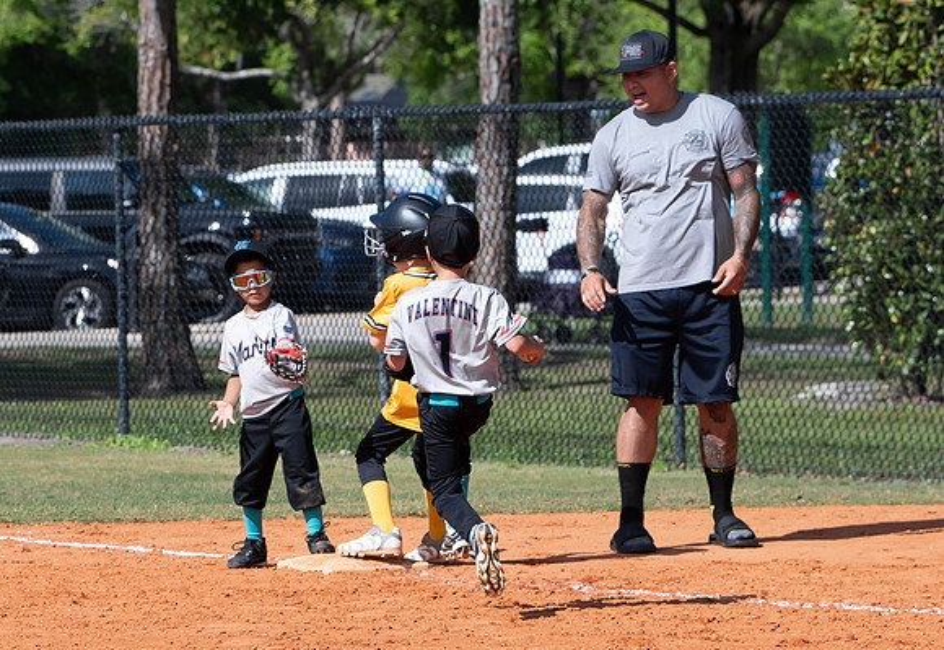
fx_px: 7866
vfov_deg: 4.7
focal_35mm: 297
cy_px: 441
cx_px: 292
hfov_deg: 6.9
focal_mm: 122
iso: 250
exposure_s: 1/1000
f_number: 6.3
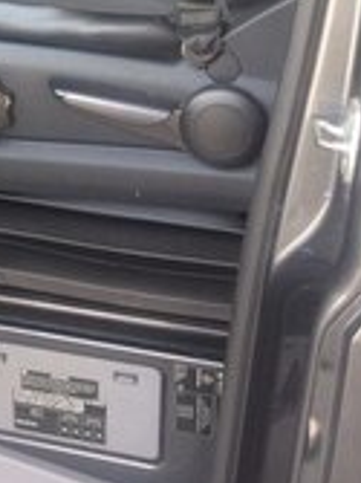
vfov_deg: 21.1
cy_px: -104
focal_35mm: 86
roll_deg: -3.8
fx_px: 1197
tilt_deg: -12.8
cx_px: -78
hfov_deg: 16.4
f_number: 2.2
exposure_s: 1/33
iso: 32
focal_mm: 4.15
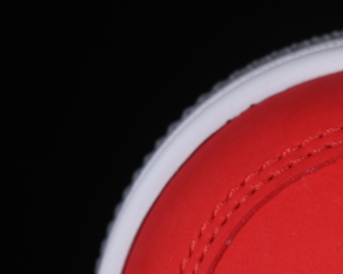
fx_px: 2650
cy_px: 371
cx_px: 447
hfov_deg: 7.3
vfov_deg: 5.9
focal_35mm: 261
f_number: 7.1
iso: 160
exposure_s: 1/60
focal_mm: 50
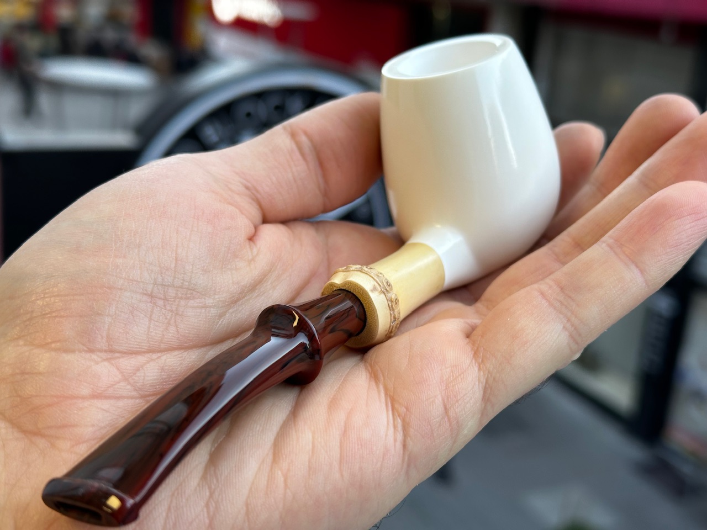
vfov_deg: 30.3
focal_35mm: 48
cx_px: 354
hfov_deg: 39.7
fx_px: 980
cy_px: 265
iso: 40
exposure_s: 1/102
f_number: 1.78
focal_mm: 6.86
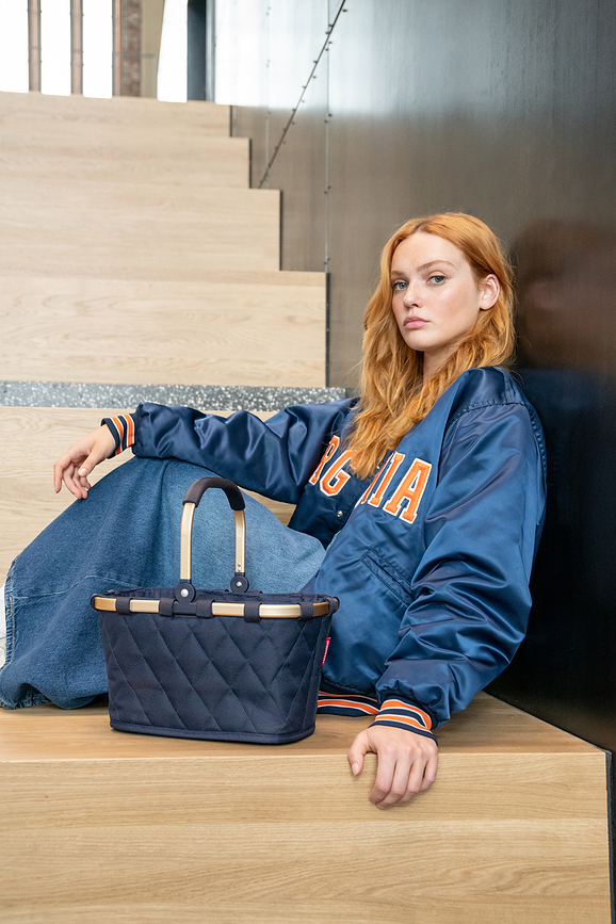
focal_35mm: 38
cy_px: 462
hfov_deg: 35.1
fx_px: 975
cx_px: 308
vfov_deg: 50.7
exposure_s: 1/250
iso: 2000
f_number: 5
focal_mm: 38
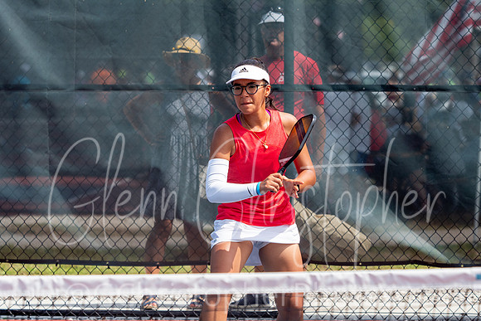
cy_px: 147
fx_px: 3052
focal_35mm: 228
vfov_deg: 6.0
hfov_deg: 9.0
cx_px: 241
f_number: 3.5
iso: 200
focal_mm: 106
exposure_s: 1/1600
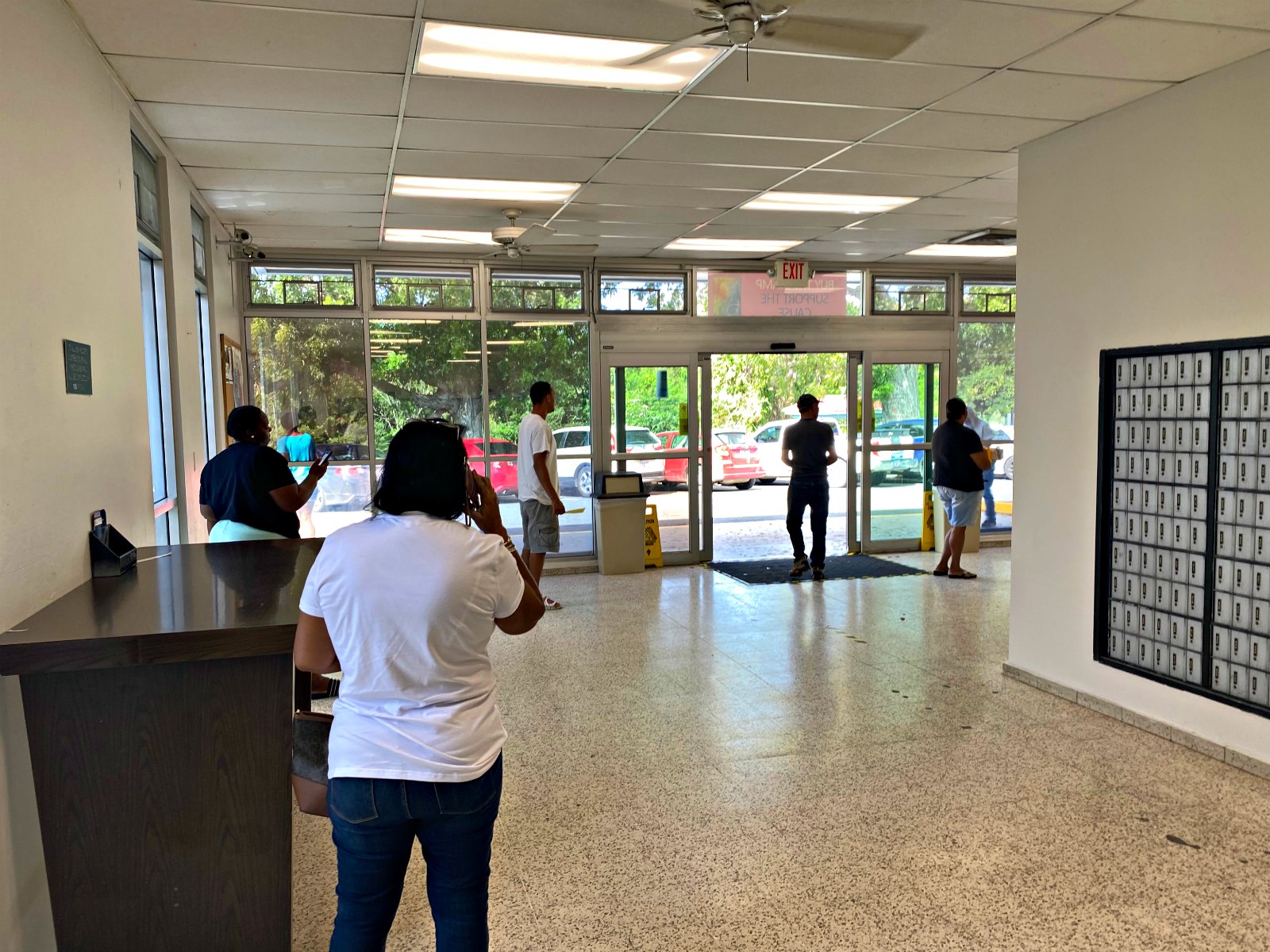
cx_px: 635
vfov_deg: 53.1
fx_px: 954
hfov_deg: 67.3
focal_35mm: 26
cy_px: 476
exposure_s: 1/120
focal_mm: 4.25
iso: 40
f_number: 1.8
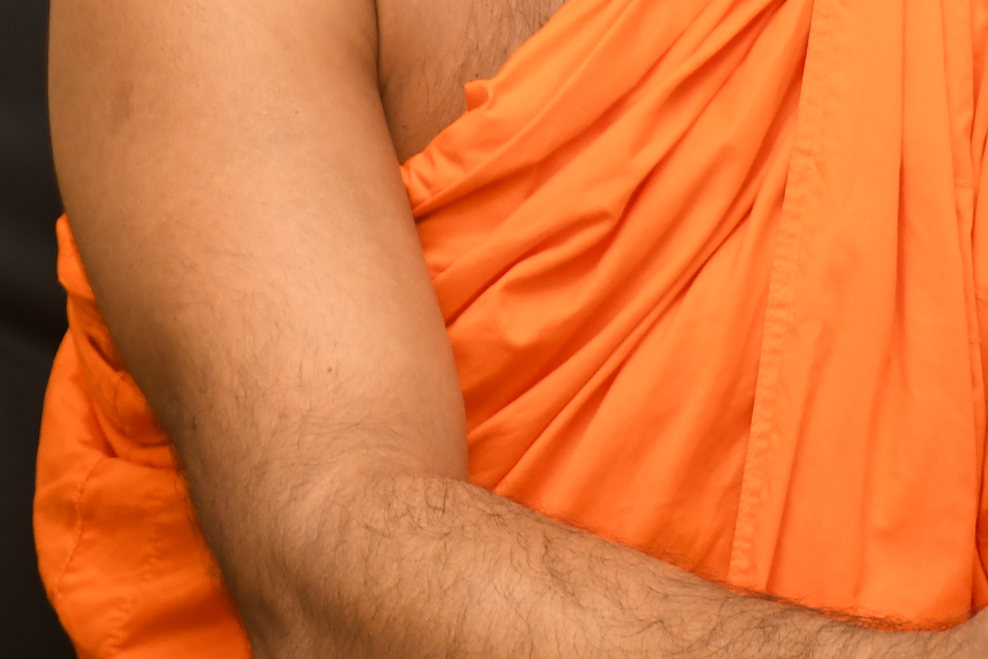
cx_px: 683
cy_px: -237
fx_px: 5380
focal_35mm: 196
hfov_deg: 10.5
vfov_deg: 6.9
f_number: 4.2
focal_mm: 38
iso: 640
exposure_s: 1/80
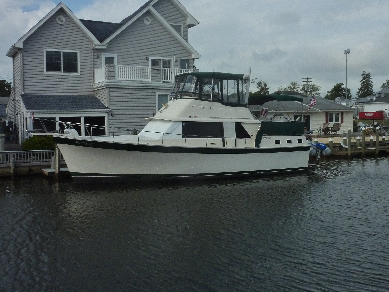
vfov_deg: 37.7
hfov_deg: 49.0
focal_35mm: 38
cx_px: 194
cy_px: 146
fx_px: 427
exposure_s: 1/2000
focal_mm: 5.3
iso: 400
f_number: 6.3
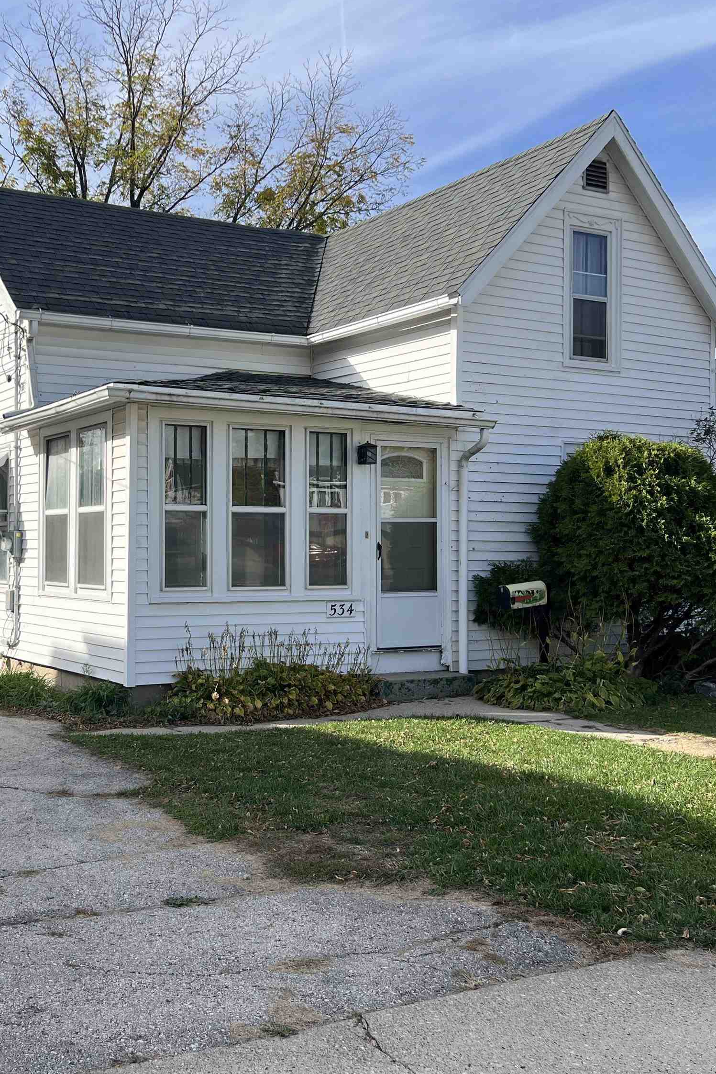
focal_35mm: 37
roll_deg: +0.1
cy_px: 525
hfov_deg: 34.4
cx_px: 107
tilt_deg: +0.5
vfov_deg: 51.9
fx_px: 1104
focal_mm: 5.7
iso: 50
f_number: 1.5
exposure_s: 1/2632
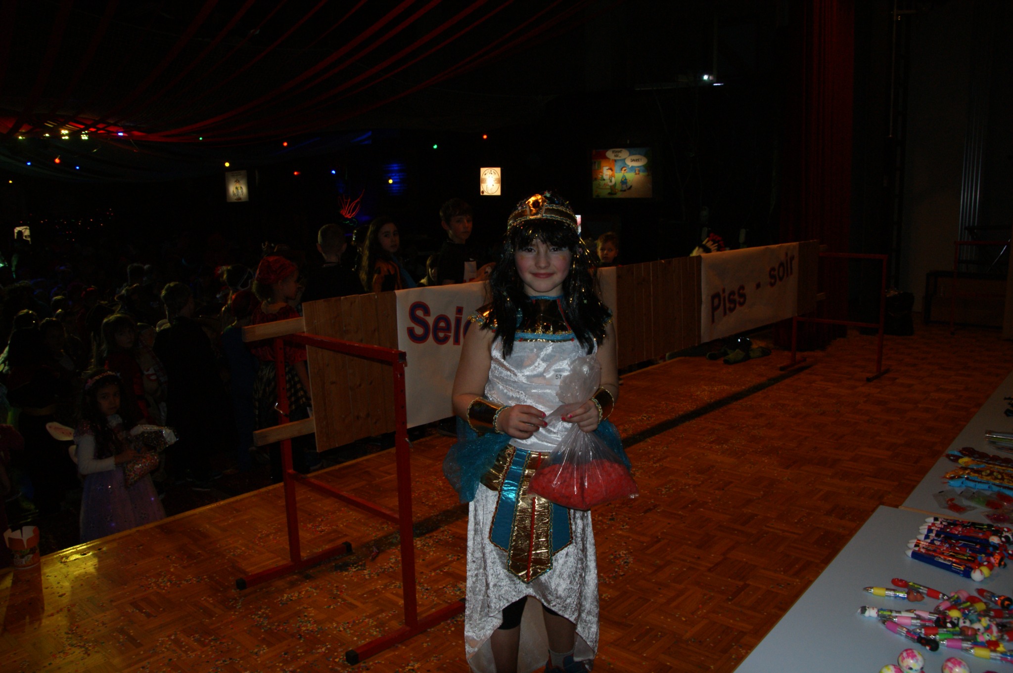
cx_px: 506
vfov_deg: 47.9
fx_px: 759
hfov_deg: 67.4
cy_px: 336
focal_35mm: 27
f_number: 5.6
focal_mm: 18
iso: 400
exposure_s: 1/60
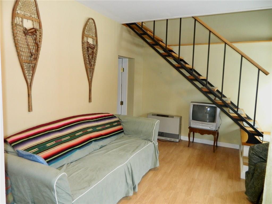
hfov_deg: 69.4
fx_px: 196
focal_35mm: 25
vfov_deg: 54.9
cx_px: 136
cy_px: 102
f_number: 3.1
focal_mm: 4.5
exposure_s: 1/13
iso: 400
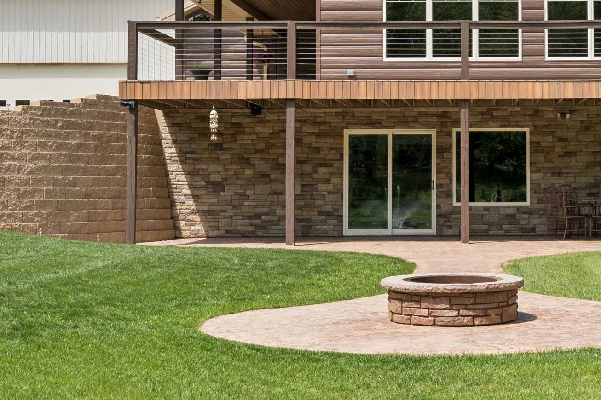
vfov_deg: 16.9
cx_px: 506
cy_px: 52
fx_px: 1335
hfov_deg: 24.8
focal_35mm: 80
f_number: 8
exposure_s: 1/1000
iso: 400
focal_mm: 34
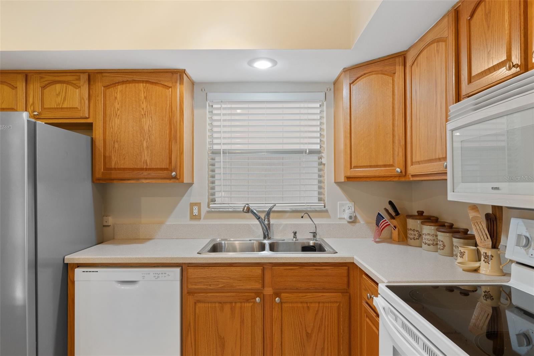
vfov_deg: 58.4
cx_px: 267
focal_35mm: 21
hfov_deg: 80.0
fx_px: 318
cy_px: 178
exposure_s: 1/2
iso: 250
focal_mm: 14.3
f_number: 8
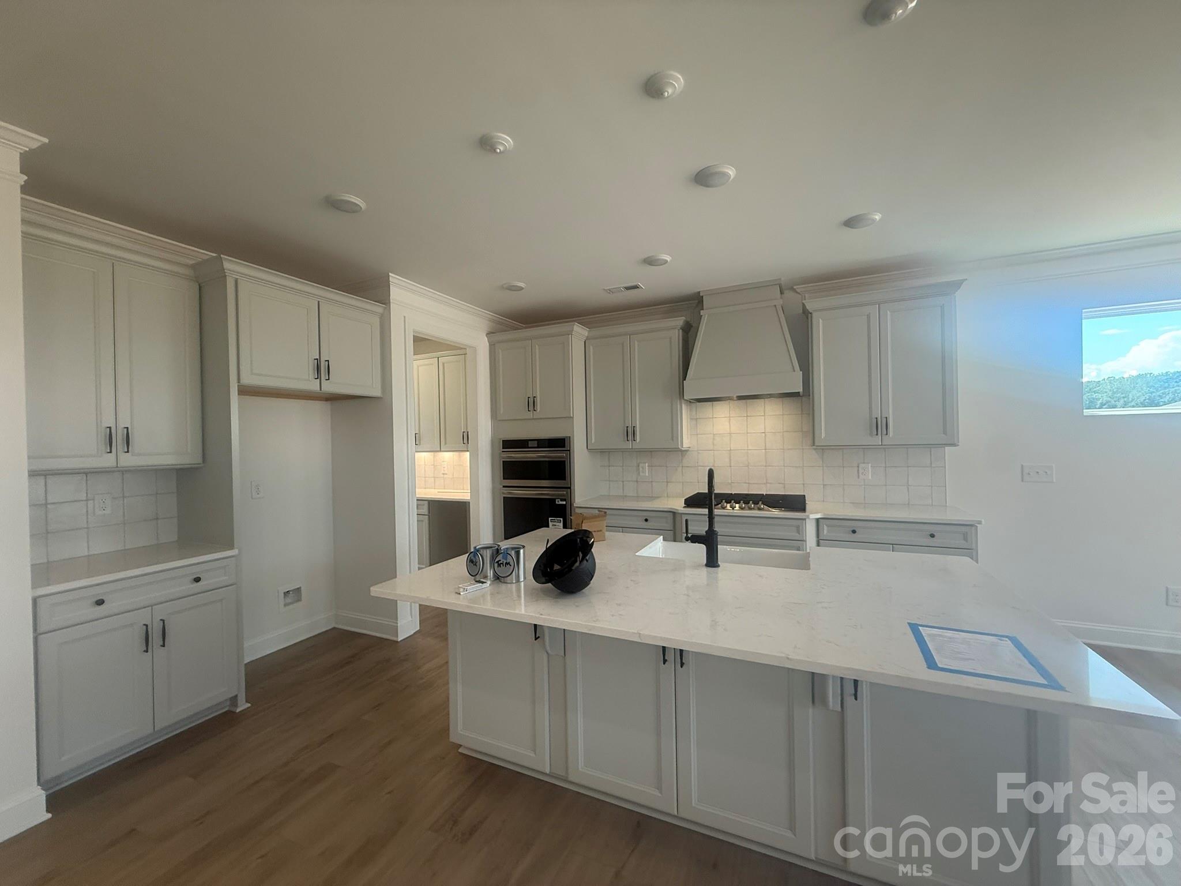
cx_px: 590
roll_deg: +0.7
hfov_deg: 102.1
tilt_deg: -0.7
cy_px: 443
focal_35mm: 14
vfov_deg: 85.7
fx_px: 478
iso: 125
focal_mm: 2.22
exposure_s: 1/120
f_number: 2.2
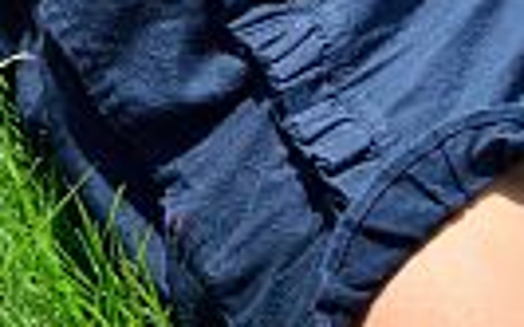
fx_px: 4597
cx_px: -894
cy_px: -508
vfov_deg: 4.0
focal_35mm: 322
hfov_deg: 6.1
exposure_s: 1/1000
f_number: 5
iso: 200
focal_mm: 35
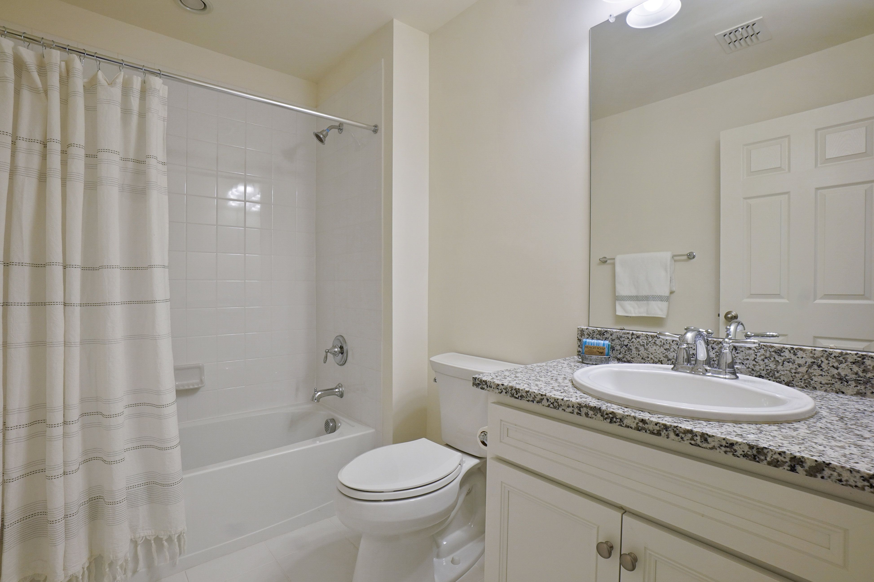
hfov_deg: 100.4
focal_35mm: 15
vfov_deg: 77.3
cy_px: 291
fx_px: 364
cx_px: 437
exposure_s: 1/60
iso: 400
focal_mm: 10
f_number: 8
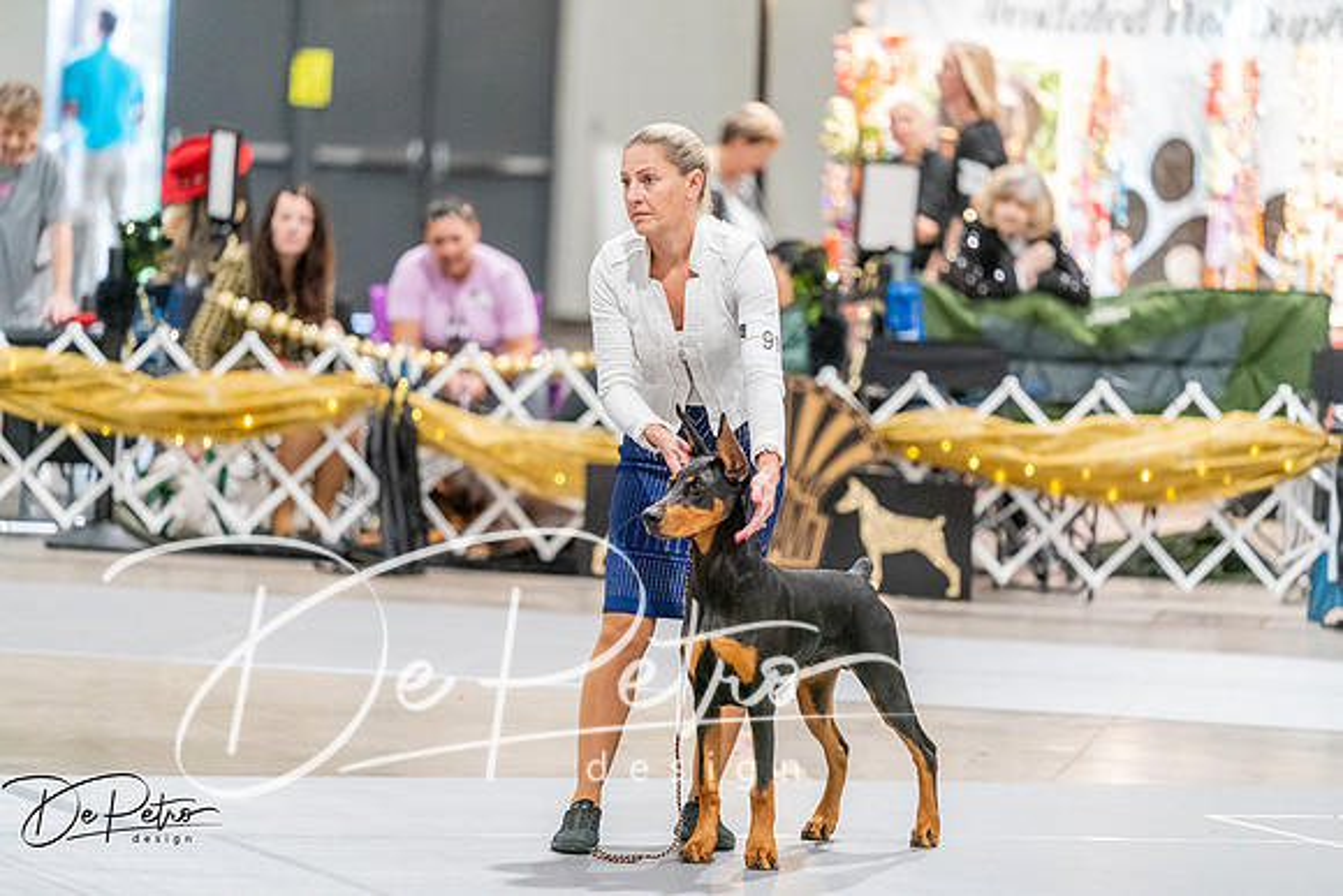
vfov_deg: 6.9
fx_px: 7463
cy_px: 448
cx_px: 672
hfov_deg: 10.3
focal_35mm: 200
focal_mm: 200
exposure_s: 1/250
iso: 6400
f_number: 2.8
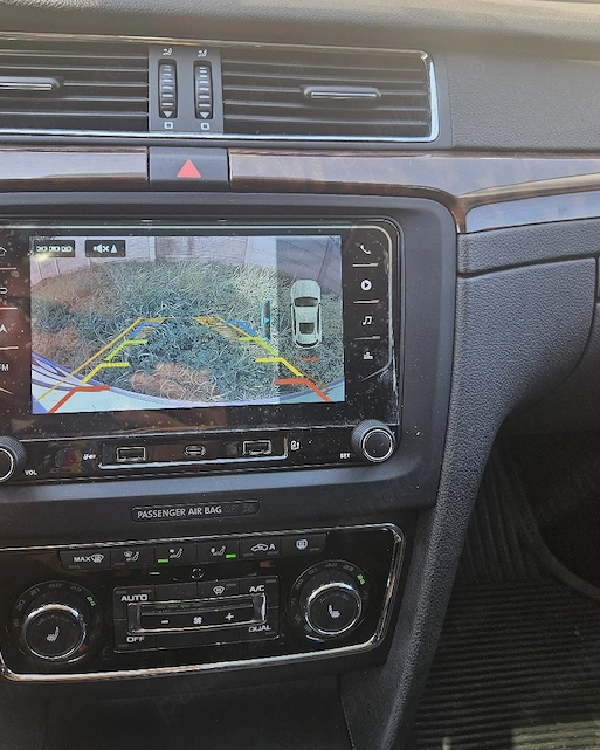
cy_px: 324
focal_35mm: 28
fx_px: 621
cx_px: 276
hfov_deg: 51.5
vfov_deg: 62.0
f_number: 1.8
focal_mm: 5.4
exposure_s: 1/370
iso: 125
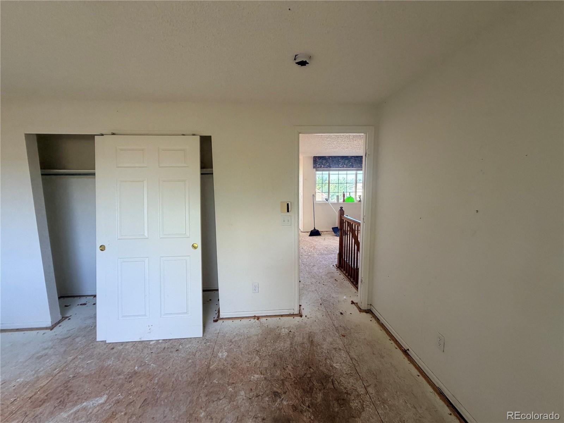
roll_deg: +0.2
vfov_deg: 85.7
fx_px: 228
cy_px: 212
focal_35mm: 14
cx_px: 282
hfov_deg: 102.1
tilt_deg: -6.2
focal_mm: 2.22
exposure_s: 1/121
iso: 200
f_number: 2.2
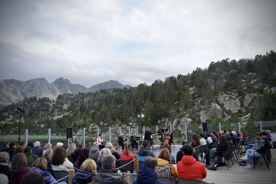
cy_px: 92
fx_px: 230
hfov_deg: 61.9
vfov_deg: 43.6
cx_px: 138
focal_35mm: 30
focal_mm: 30
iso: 100
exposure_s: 1/125
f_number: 4.5
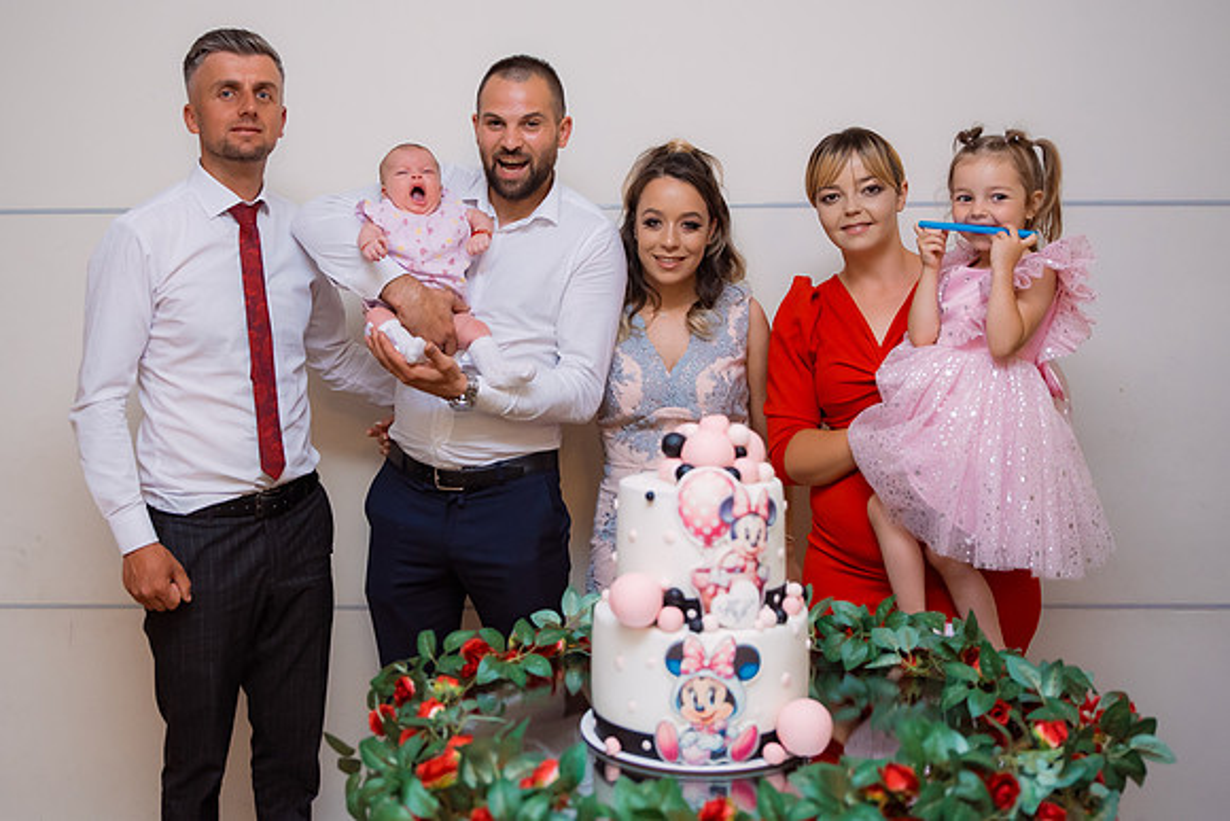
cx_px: 555
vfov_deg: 30.9
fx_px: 1483
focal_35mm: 43
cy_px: 362
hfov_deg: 45.0
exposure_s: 1/125
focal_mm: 35
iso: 1250
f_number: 2.8
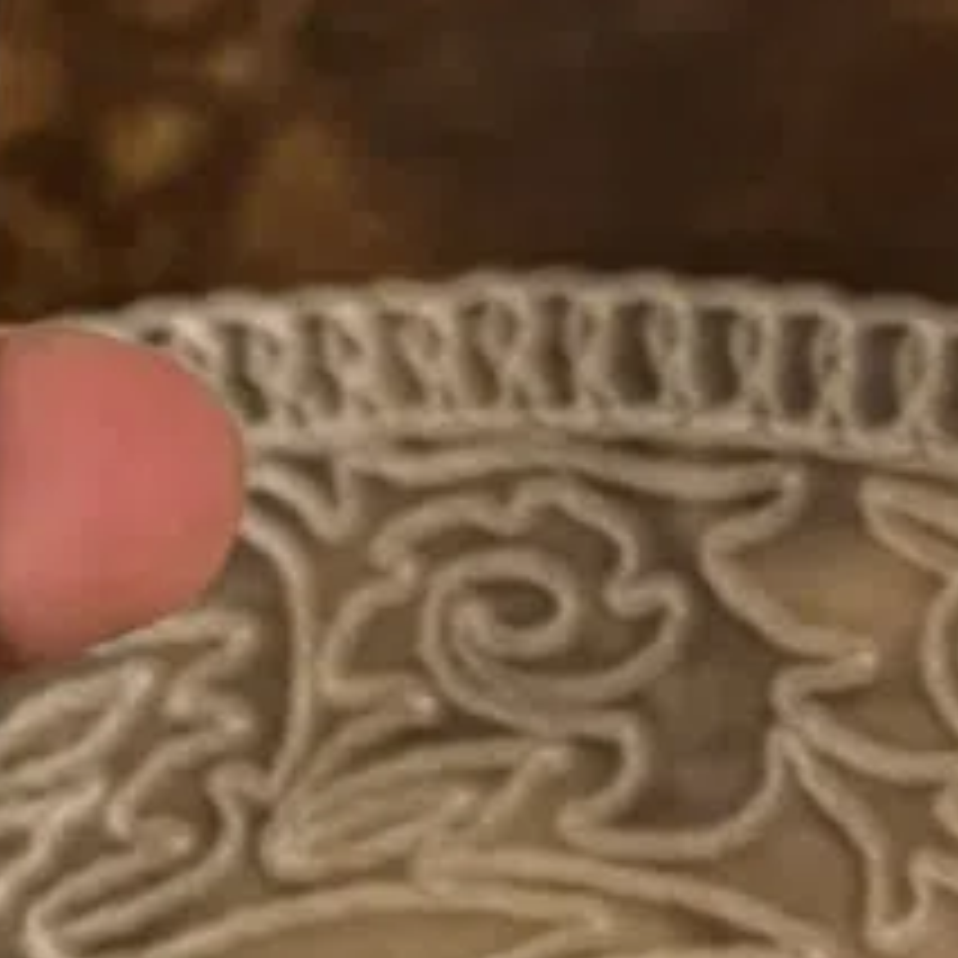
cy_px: 672
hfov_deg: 11.0
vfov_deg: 11.9
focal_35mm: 147
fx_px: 4603
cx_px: -819
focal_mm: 5.7
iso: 640
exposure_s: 1/33
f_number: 1.5
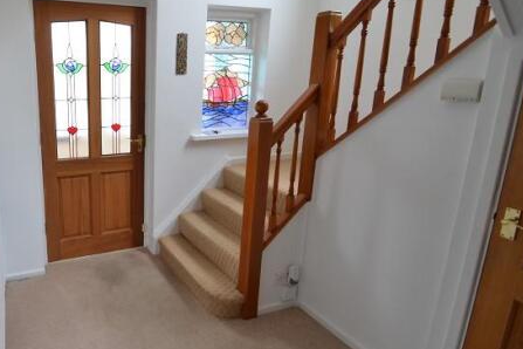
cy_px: 145
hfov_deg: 74.5
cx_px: 149
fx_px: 320
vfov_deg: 56.9
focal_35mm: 22
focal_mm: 10
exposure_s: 1/80
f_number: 4.5
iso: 400
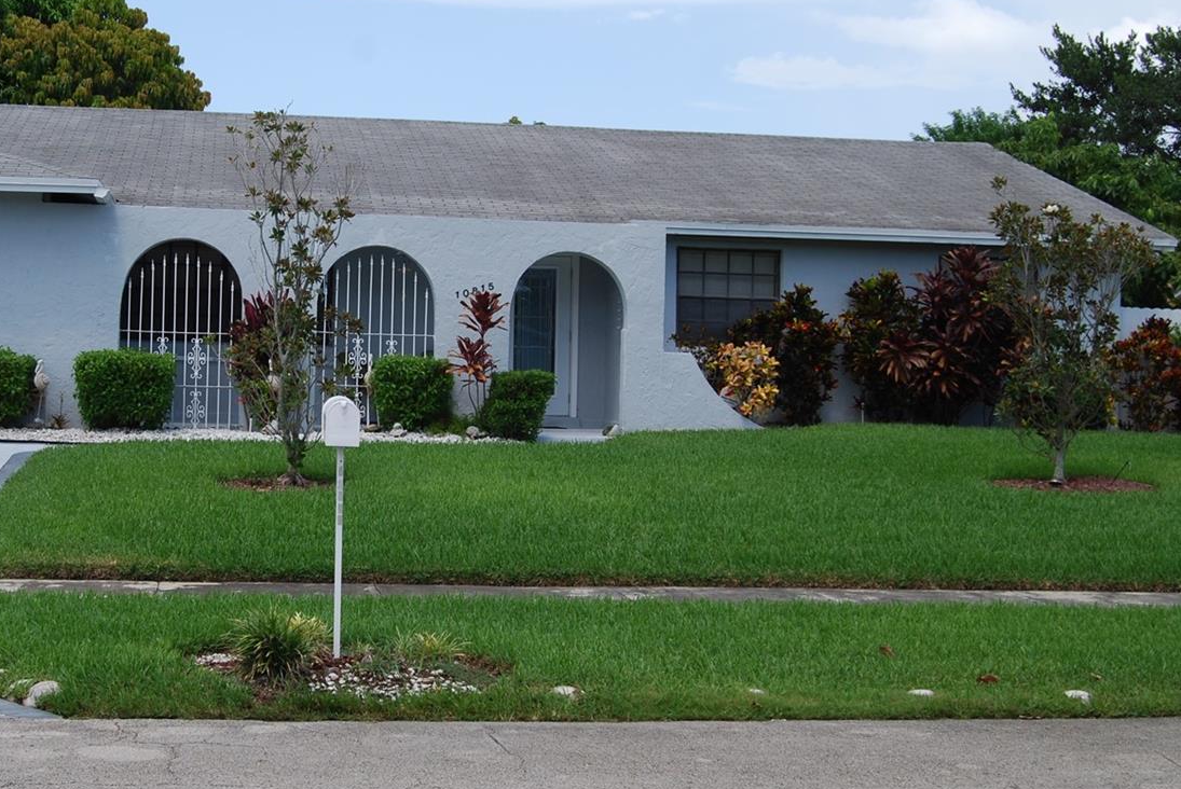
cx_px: 355
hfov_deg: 34.6
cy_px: 309
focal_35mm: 57
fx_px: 1871
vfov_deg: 23.8
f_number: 7.1
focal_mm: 26
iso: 100
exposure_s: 1/200
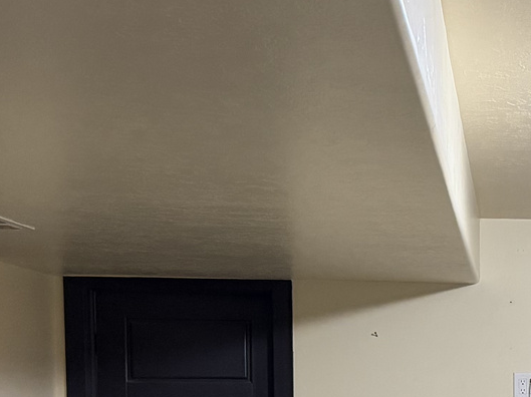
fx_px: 1426
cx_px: 588
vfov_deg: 15.3
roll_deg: -0.1
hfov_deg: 20.1
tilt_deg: -4.0
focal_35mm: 93
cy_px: 474
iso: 640
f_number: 1.78
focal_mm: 6.76
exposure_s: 1/60
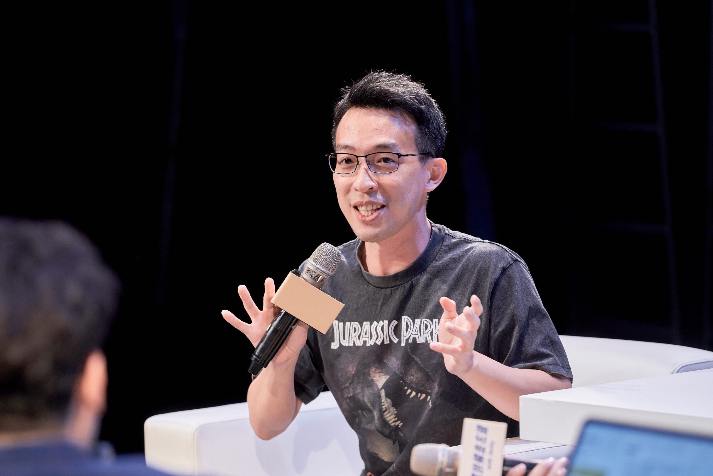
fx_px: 3961
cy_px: 238
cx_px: 356
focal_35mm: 200
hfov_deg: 10.3
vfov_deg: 6.9
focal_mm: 200
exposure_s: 1/250
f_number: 4
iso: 1600
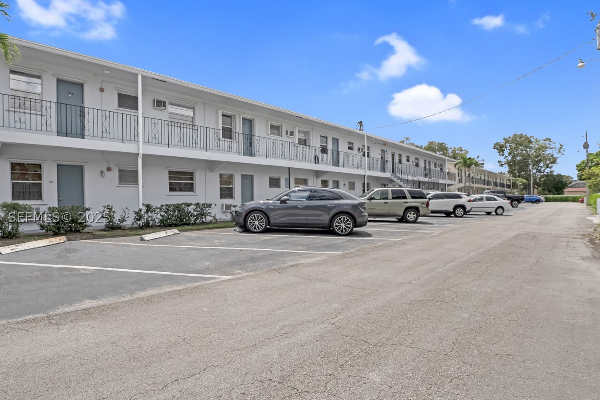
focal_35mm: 19
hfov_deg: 86.7
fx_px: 317
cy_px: 217
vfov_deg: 64.4
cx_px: 276
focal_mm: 16
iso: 100
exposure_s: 1/400
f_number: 8
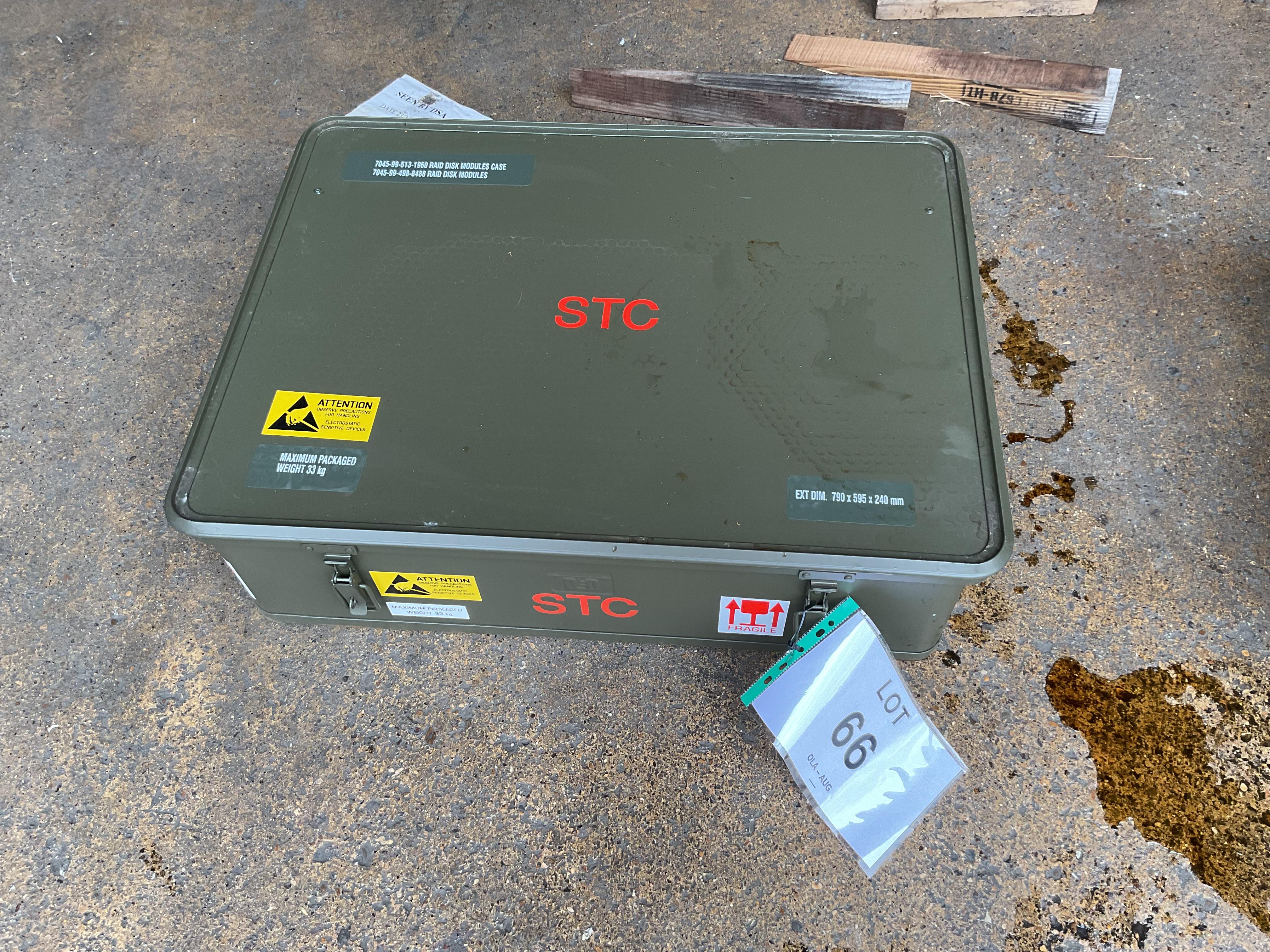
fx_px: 1064
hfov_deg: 61.7
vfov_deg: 48.2
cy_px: 476
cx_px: 635
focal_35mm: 29
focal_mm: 3
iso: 40
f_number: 1.8
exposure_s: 1/120
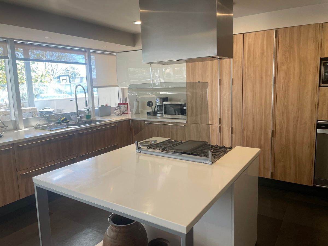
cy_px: 123
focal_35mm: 26
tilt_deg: -8.0
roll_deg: +1.6
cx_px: 164
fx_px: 246
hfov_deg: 67.3
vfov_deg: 53.1
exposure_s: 1/120
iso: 125
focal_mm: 4.2
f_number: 1.6
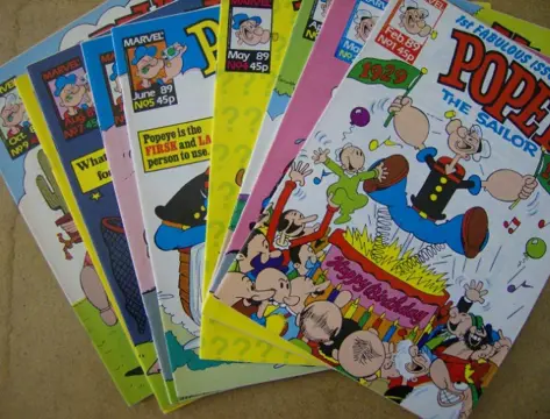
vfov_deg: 40.0
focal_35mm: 36
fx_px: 575
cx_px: 275
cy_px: 210
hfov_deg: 51.1
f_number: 2.8
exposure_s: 1/56.2
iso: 200
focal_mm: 6
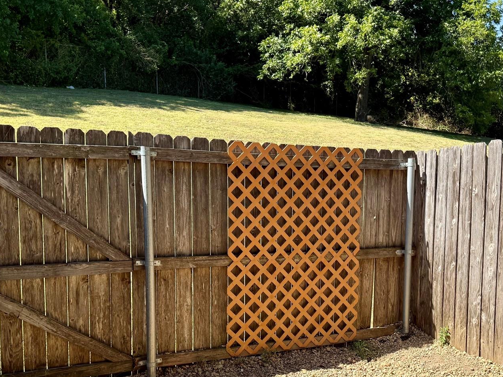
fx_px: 567
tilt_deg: -7.0
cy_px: 260
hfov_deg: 47.6
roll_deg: -0.5
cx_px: 304
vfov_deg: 36.3
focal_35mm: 39
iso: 80
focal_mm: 6.76
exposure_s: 1/3021
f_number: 1.78
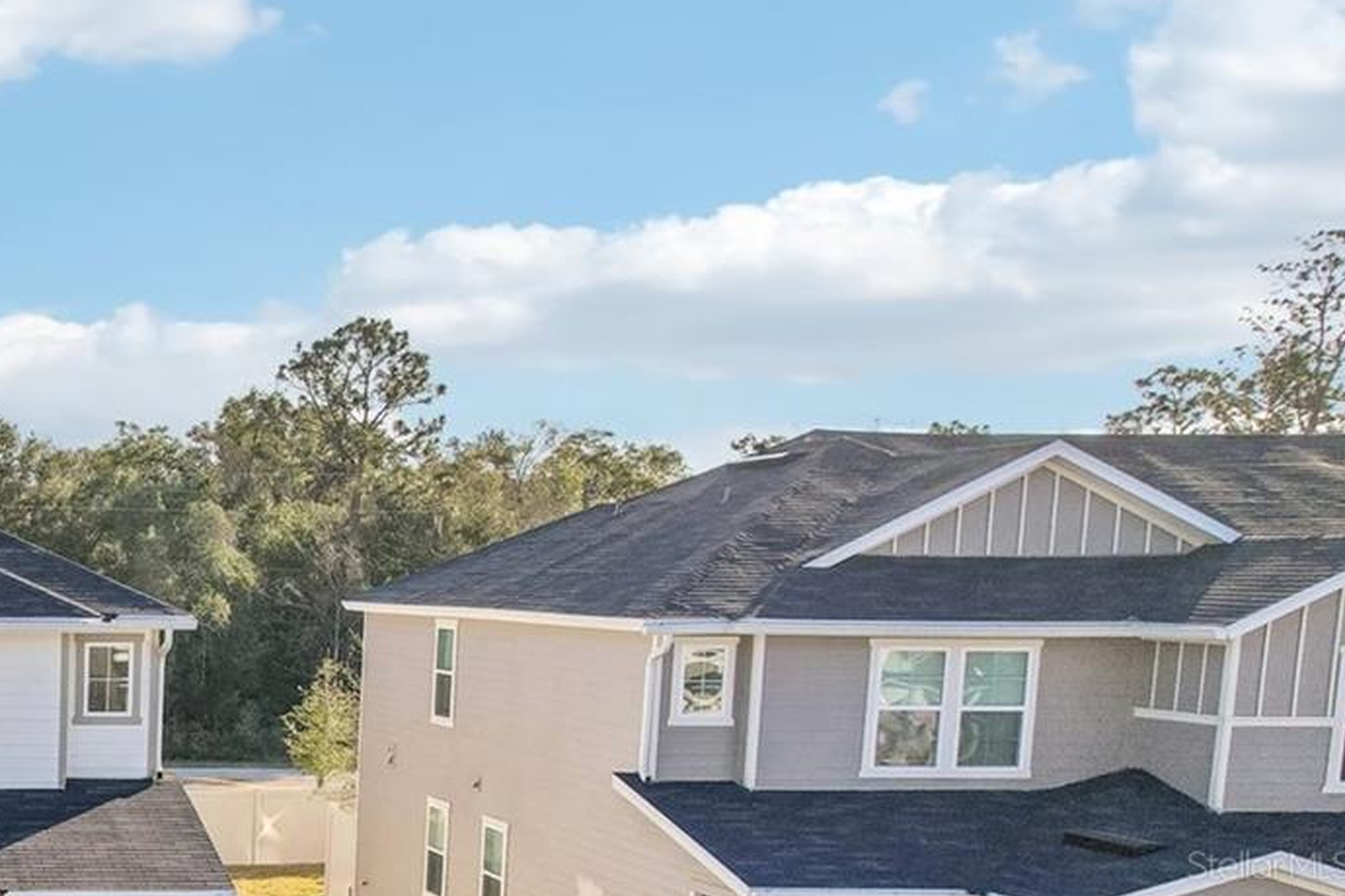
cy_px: 865
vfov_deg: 25.4
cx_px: -199
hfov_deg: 33.1
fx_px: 1905
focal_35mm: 51
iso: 100
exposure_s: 1/2500
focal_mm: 8.4
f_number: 2.8
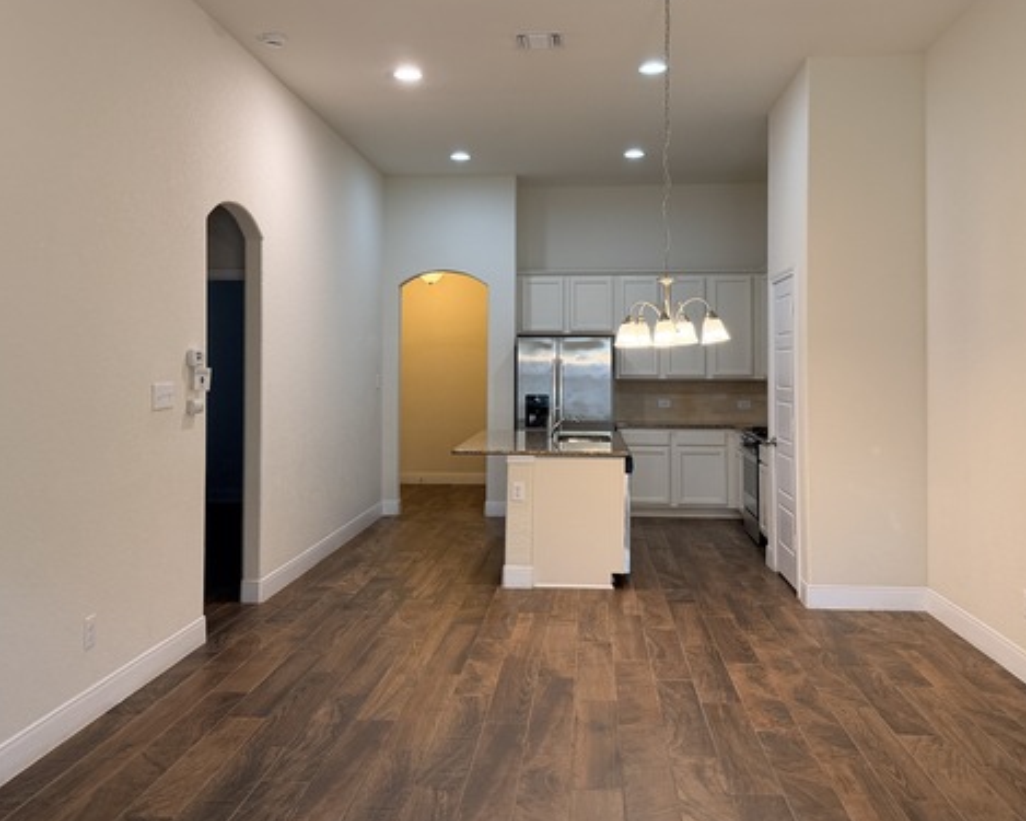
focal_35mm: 32
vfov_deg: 45.6
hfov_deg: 55.7
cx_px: 516
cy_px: 337
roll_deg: +0.1
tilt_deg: +2.0
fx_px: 971
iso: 250
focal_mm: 6.76
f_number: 1.78
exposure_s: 1/120
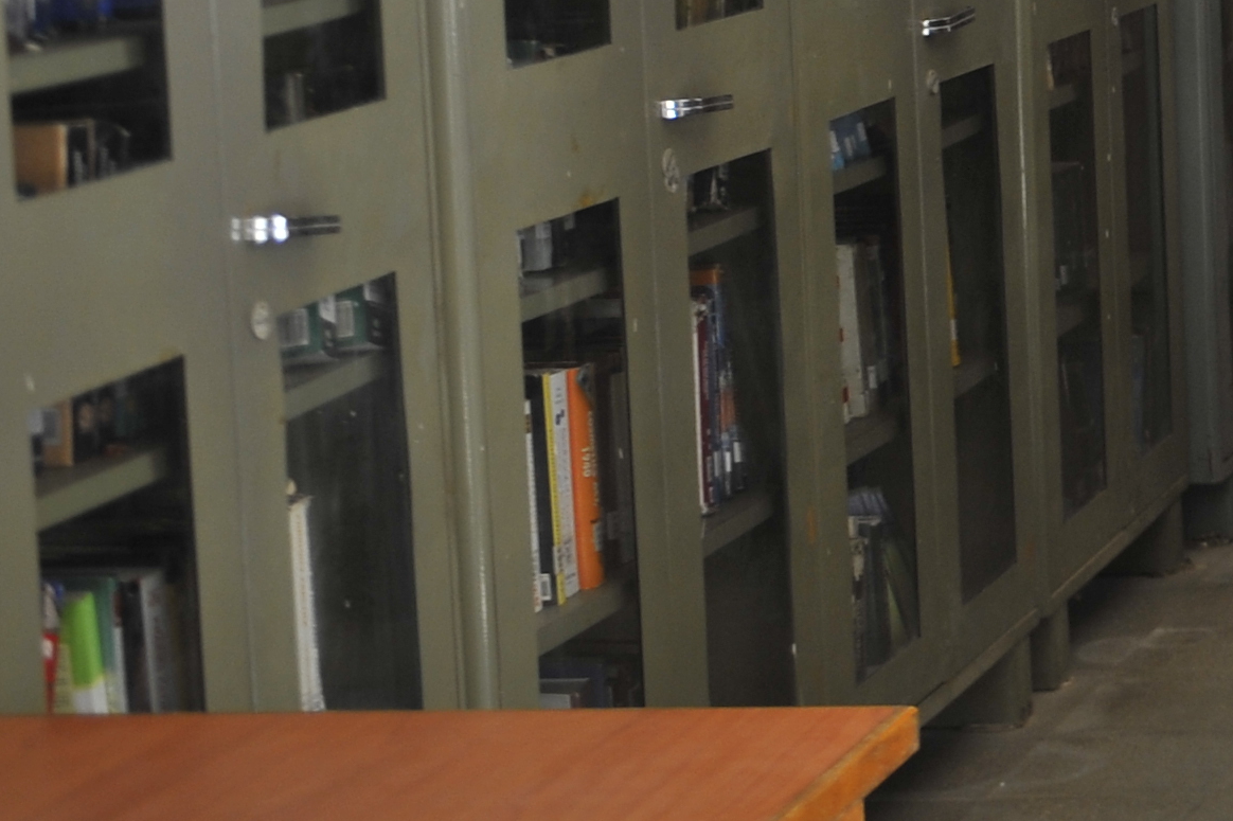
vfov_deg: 11.5
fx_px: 4005
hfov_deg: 15.7
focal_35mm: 117
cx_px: 1977
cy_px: -157
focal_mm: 32
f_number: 2.8
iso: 400
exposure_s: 1/80
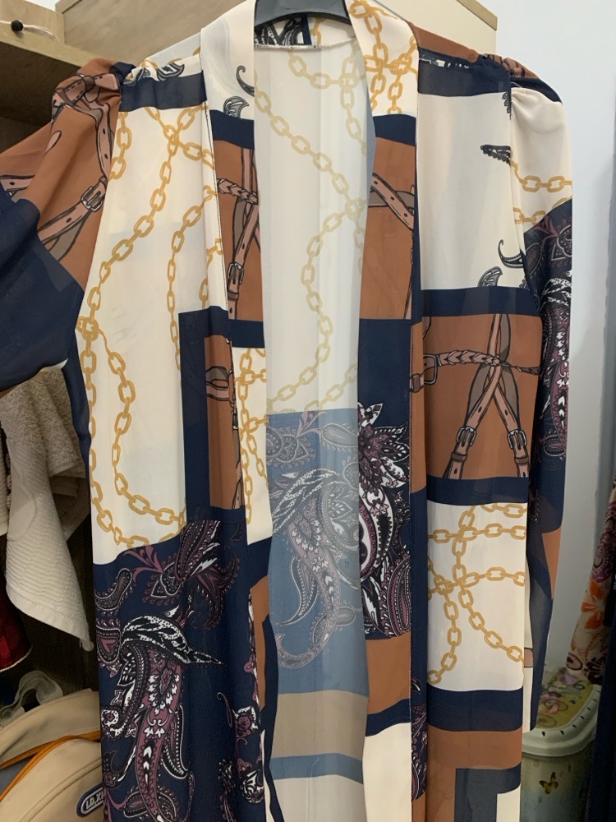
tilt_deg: -5.7
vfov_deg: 67.3
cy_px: 411
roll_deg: -0.7
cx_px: 308
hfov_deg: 53.1
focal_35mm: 26
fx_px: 617
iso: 400
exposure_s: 1/44
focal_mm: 4.25
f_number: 1.8
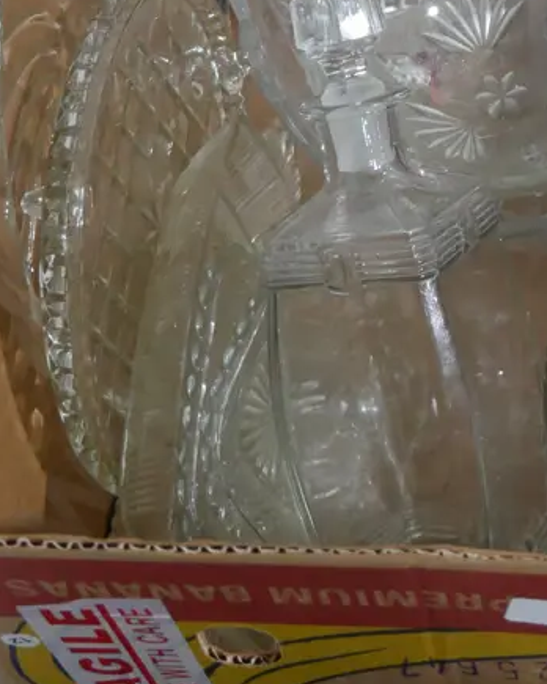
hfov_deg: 16.4
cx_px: 519
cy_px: -99
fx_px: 1862
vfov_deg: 19.8
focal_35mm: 92
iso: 2000
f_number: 4.4
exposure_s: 1/60
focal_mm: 20
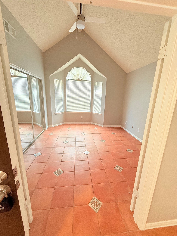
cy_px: 118
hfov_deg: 85.7
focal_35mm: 14
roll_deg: -2.1
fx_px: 95
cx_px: 88
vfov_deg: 102.1
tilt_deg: -12.6
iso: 250
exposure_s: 1/120
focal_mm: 2.22
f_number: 2.2
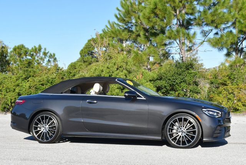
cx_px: 123
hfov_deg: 33.4
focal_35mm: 60
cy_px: 82
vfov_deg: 22.7
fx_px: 410
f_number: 8
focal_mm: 30
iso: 200
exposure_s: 1/250
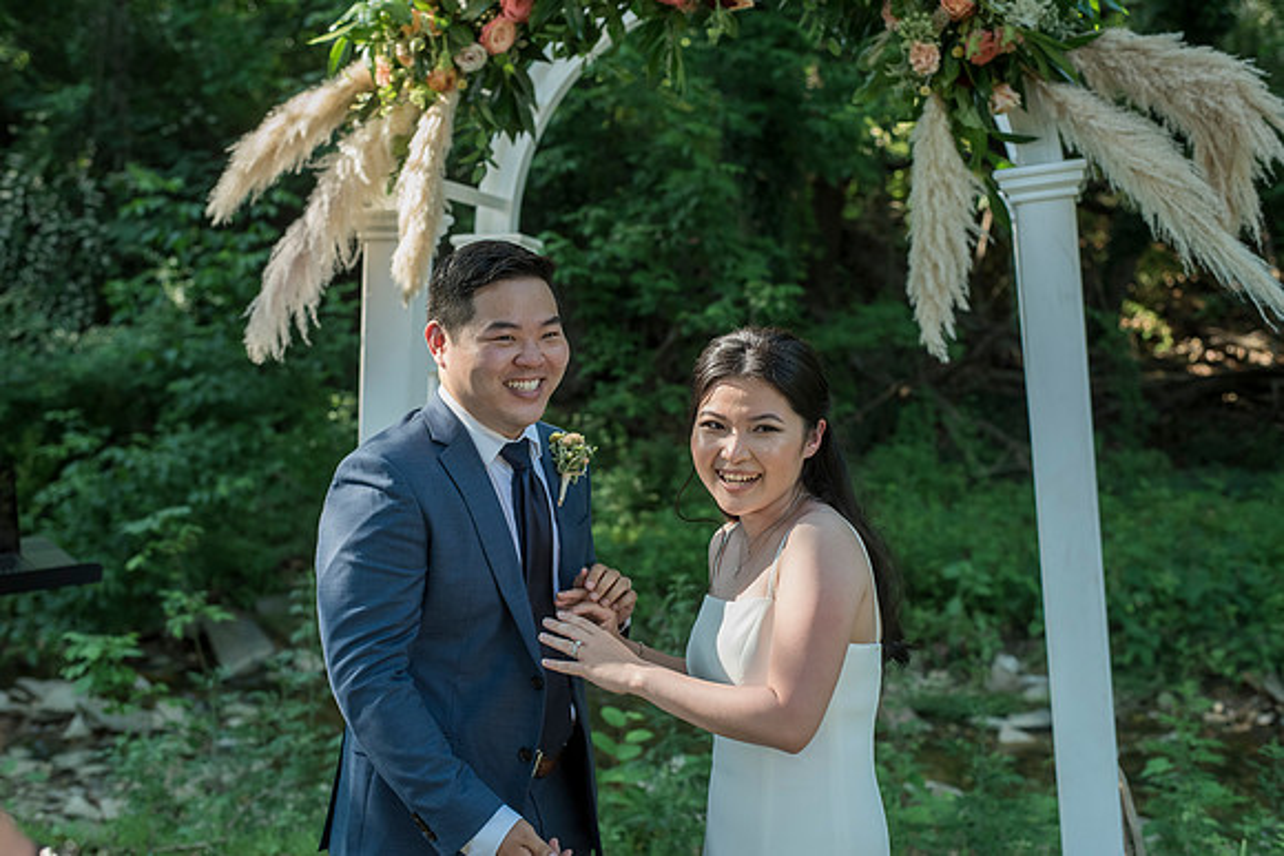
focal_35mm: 50
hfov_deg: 39.6
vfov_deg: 27.0
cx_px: 642
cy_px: 428
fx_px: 1784
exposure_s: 1/1000
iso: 1000
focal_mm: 50
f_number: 4
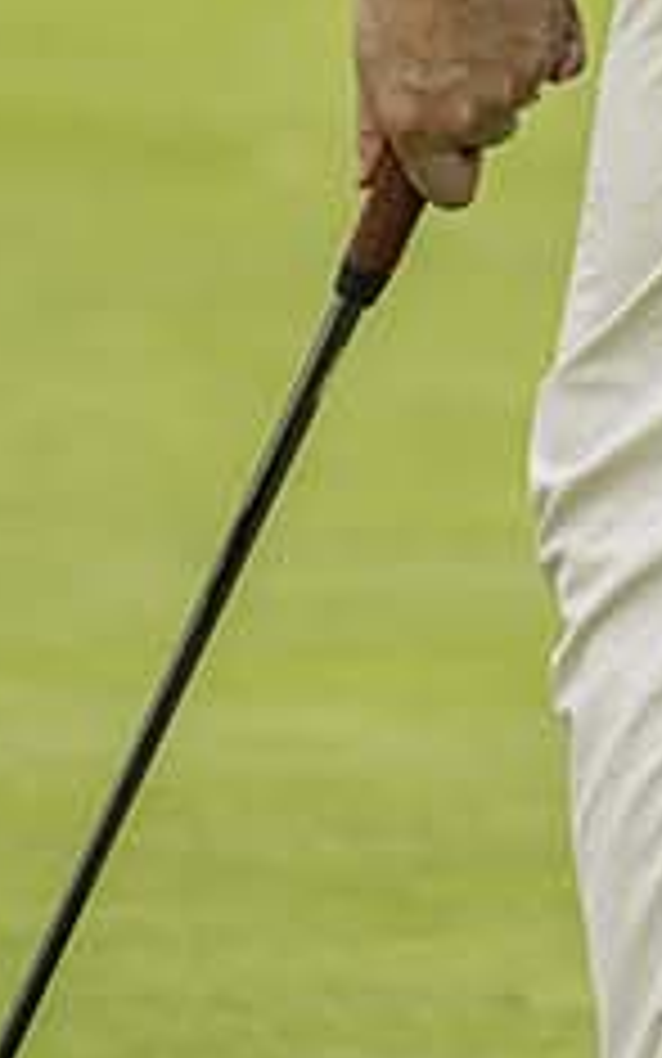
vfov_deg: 0.8
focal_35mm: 2501
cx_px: 1225
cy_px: -1022
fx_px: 72151
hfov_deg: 0.5
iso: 1000
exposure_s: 1/5000
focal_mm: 400
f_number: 3.5
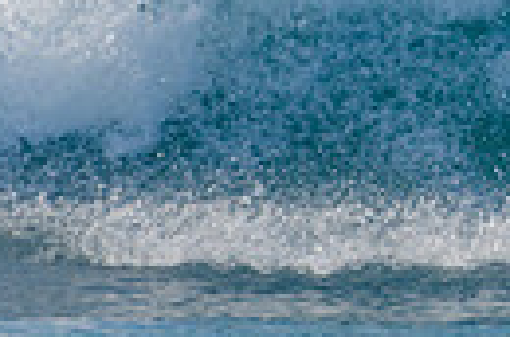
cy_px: -217
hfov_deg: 0.9
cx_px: 1051
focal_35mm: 2238
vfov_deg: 0.6
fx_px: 31628
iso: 360
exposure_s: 1/2000
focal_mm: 500
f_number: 5.6
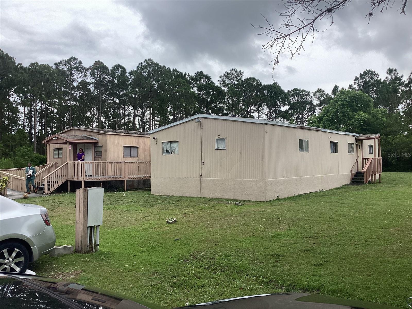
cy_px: 154
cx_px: 206
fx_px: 369
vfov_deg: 45.4
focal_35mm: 31
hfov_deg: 58.4
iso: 25
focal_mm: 3.3
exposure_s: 1/741
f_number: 2.4
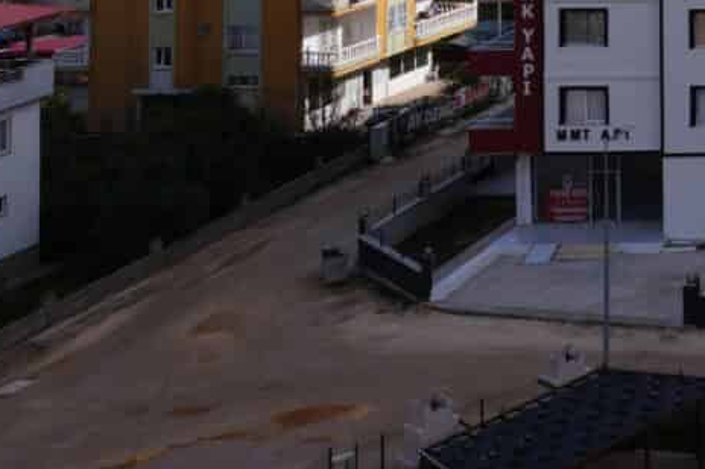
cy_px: -338
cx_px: 1413
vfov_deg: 15.8
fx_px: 1468
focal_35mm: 75
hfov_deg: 18.2
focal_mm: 17
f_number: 10
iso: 100
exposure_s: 1/160
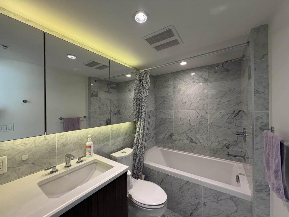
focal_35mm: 14
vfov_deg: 85.7
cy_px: 108
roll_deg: +0.8
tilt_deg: +0.1
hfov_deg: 102.1
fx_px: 117
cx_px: 144
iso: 320
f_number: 2.2
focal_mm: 2.22
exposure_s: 1/120
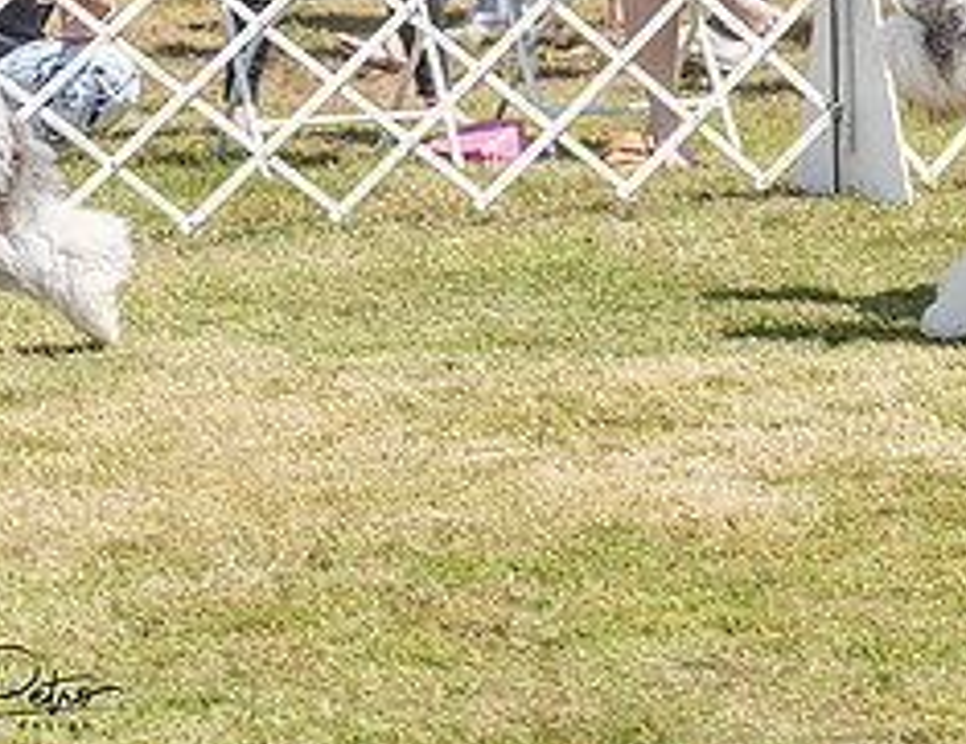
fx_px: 9975
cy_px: -115
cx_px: 1024
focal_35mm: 354
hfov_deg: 5.5
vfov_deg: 4.3
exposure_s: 1/800
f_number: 5.6
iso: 200
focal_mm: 130
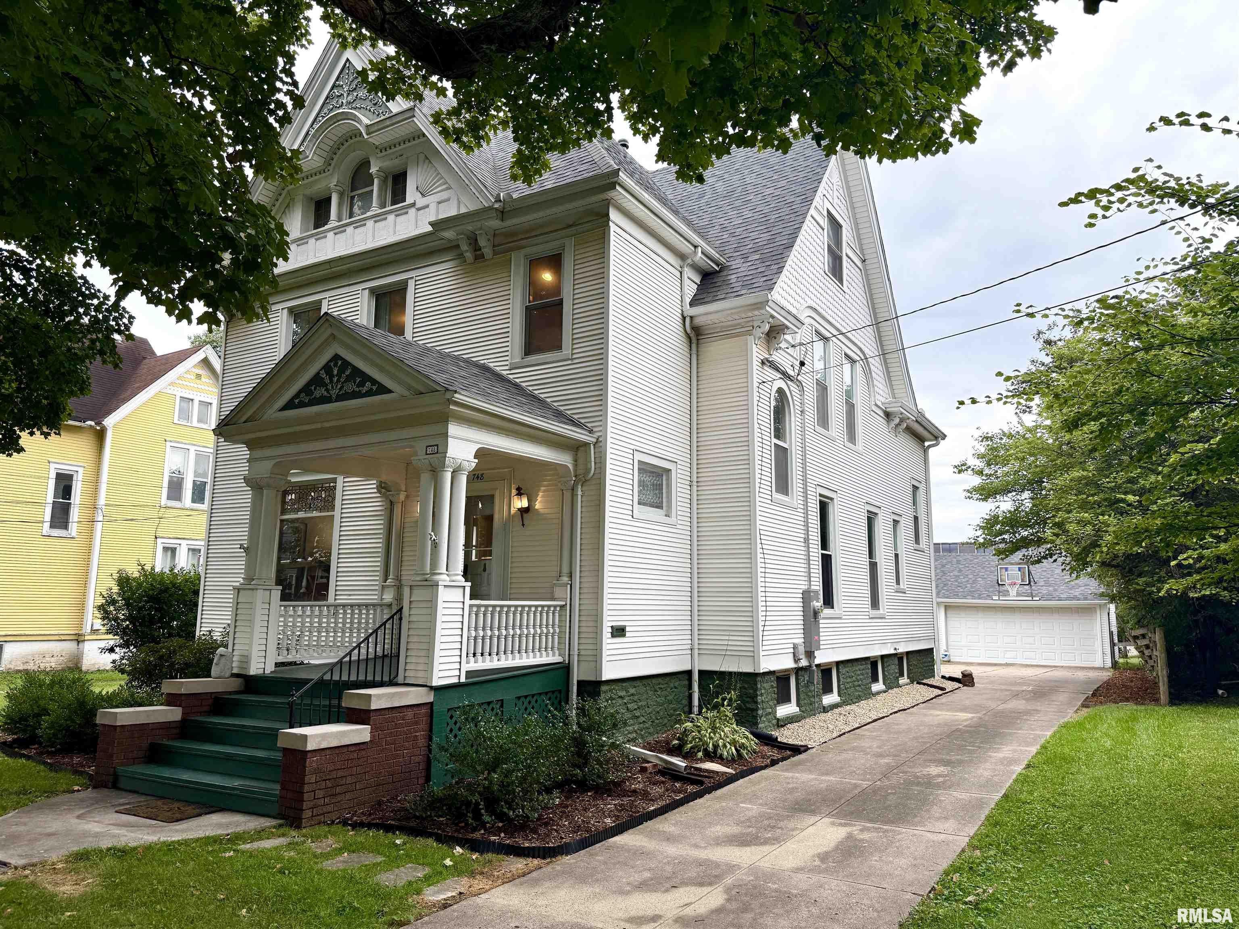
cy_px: 464
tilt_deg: +9.4
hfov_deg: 71.6
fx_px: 859
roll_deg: -0.5
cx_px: 620
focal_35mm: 24
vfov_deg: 56.8
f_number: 1.78
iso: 100
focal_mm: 6.76
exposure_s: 1/476
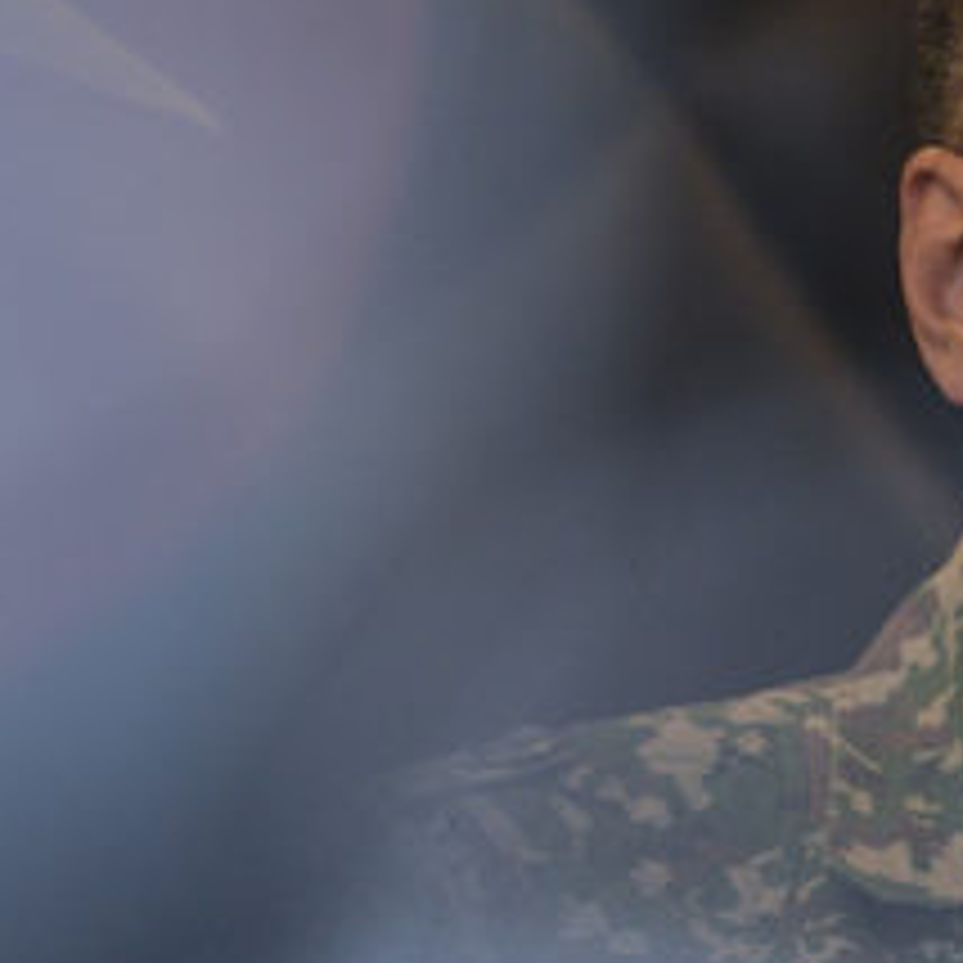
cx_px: 794
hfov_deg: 3.2
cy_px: 500
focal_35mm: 541
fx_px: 17028
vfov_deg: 3.2
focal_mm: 200
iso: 640
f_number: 2.8
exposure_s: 1/200
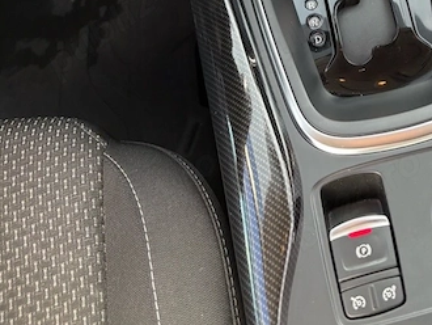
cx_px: 387
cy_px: -161
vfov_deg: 20.1
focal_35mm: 63
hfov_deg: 29.5
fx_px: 787
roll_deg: +0.4
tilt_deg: -42.2
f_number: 1.6
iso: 100
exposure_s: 1/122
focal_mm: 5.96
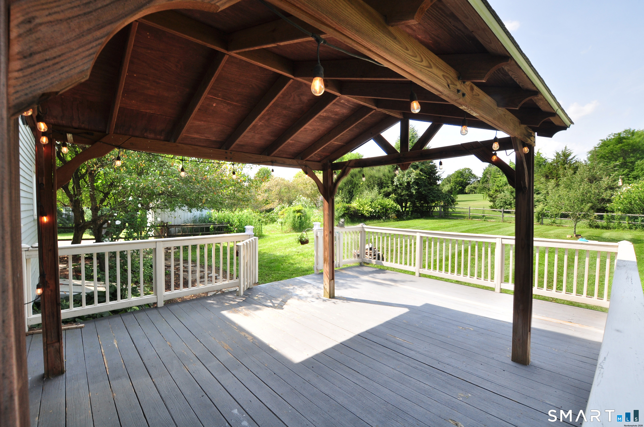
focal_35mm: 15
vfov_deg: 77.2
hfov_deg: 100.5
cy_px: 214
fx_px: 268
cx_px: 322
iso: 250
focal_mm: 10
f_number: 8
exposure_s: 1/100
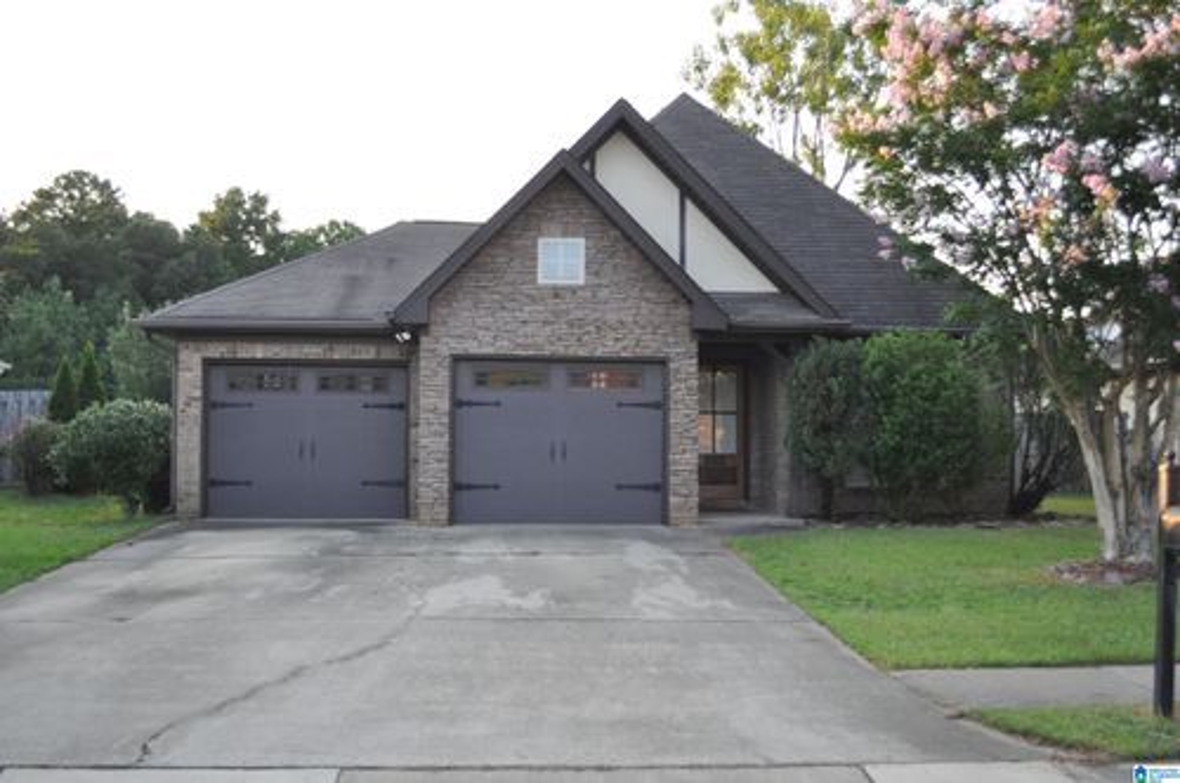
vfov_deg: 34.1
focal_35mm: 39
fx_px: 1277
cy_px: 392
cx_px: 590
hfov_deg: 49.6
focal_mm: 26
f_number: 4.2
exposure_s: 1/640
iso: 800
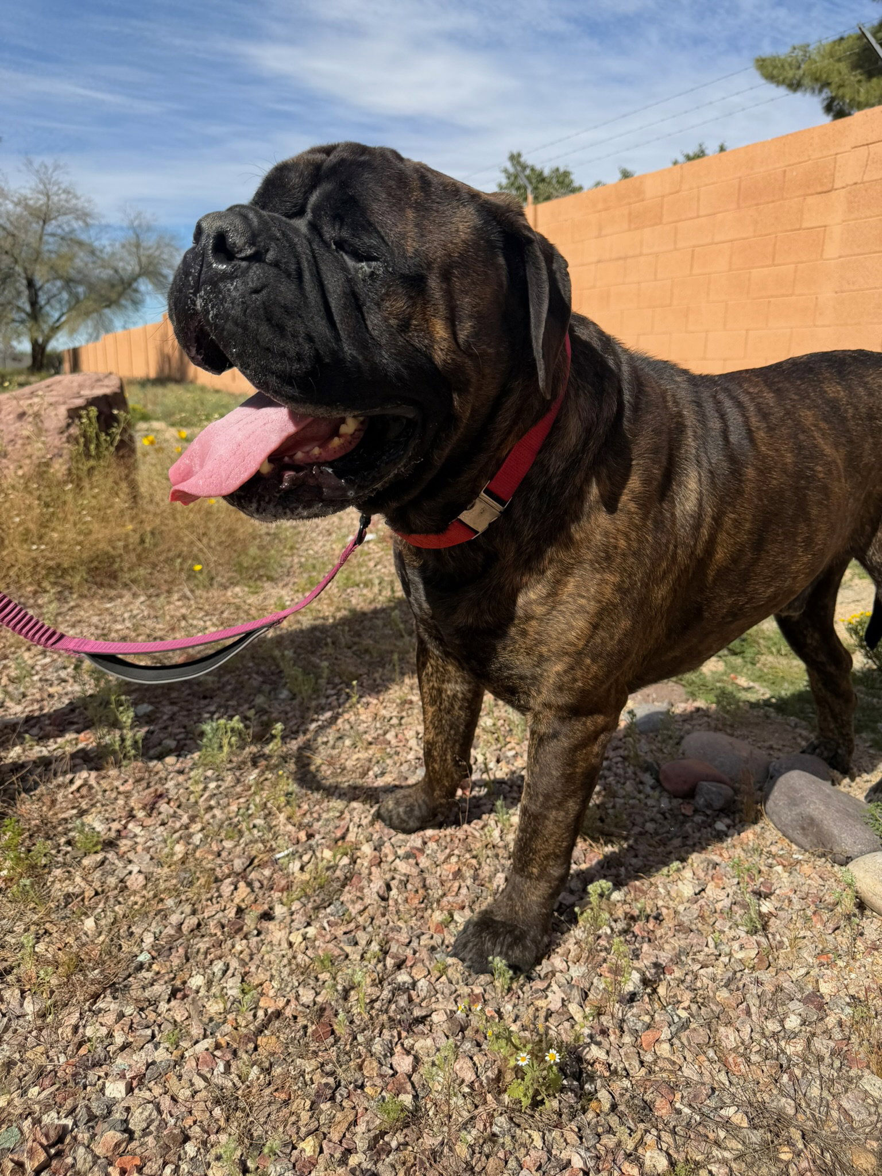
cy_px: 588
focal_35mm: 24
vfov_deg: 71.6
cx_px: 441
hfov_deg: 56.8
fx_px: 815
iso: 80
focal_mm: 6.76
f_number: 1.78
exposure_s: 1/5319
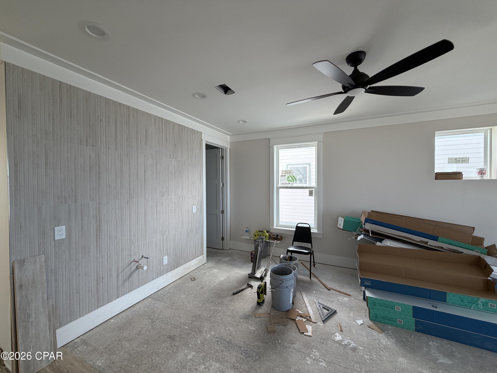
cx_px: 248
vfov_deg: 85.7
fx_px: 201
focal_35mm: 14
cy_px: 186
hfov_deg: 102.1
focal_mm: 2.22
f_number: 2.2
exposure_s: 1/121
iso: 160
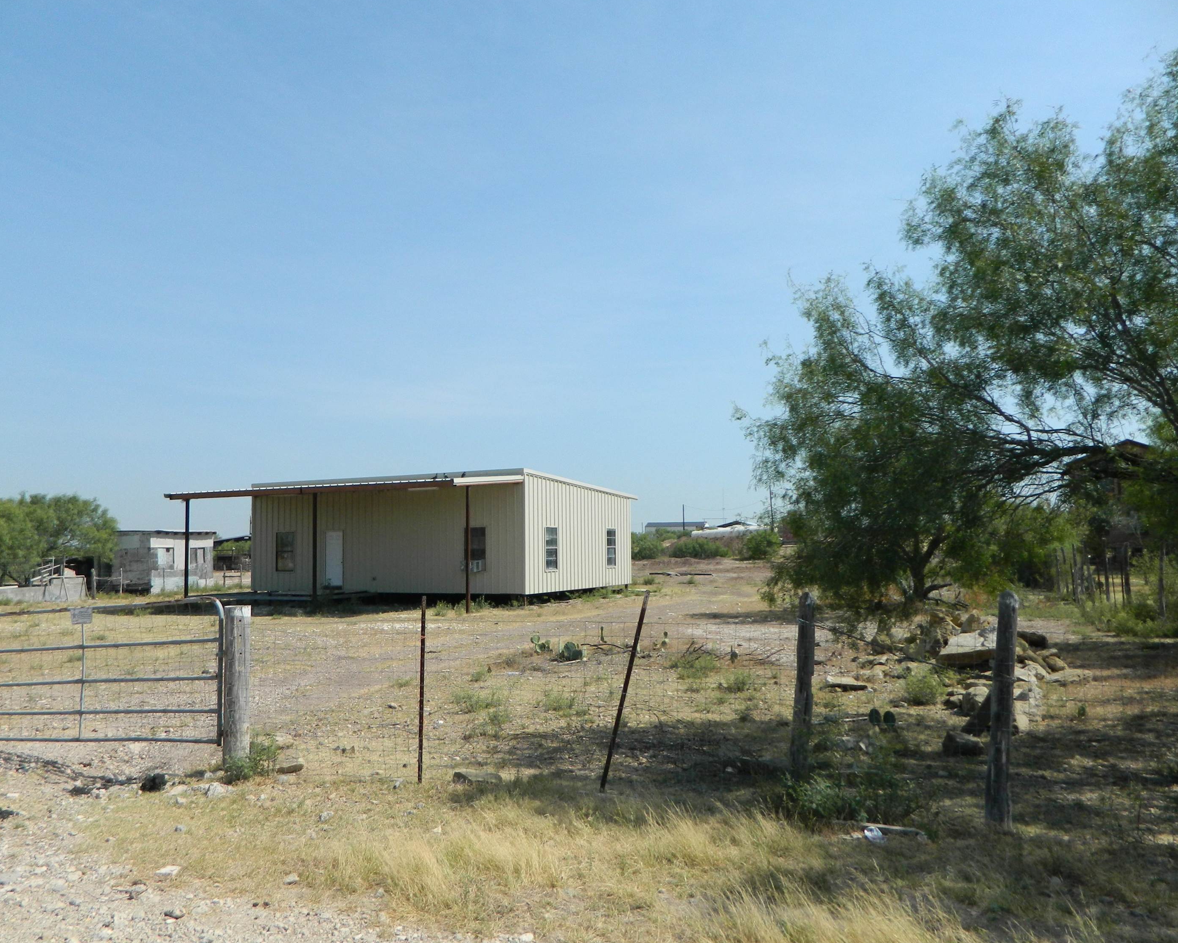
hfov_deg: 64.0
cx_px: 563
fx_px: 941
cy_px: 470
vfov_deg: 53.2
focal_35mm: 27
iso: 110
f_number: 8.7
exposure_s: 1/320
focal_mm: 4.5
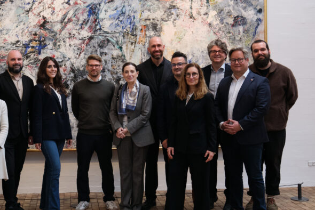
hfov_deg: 33.4
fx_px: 516
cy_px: 68
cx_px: 86
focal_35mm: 59
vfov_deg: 22.9
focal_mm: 22.7
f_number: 3.6
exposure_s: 1/60
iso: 800
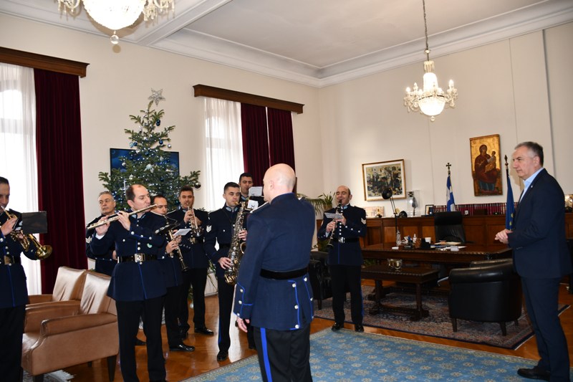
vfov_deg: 47.9
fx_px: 430
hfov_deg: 67.4
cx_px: 286
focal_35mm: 27
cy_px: 191
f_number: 3.5
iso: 400
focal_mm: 18
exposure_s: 1/60
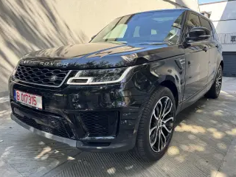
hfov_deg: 65.3
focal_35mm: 27
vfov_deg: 51.3
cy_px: 86
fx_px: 184
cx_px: 123
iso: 80
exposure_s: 1/202
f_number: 1.78
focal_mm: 6.76
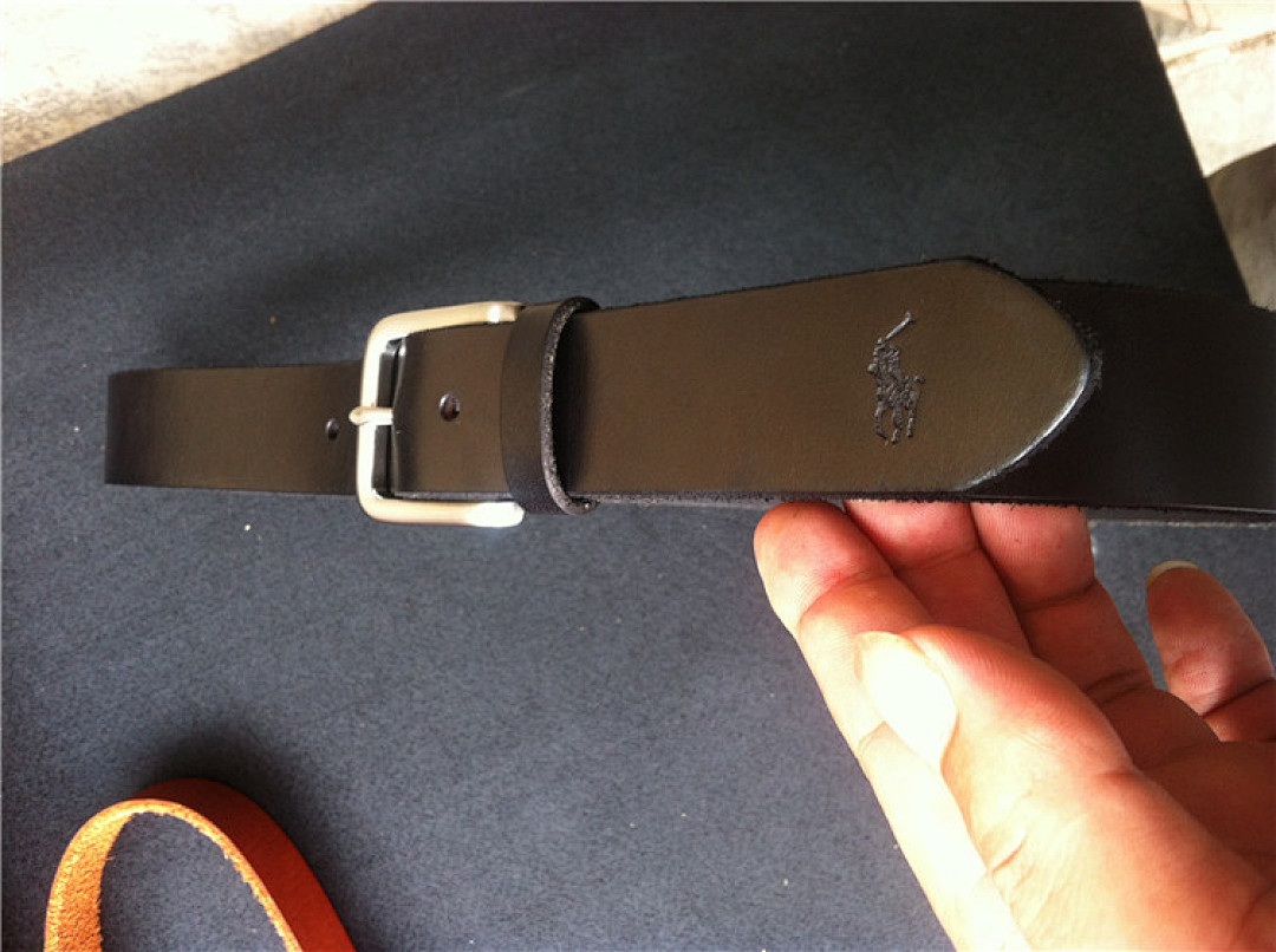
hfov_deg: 52.7
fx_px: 1288
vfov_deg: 40.6
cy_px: 476
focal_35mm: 35
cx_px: 638
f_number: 2.8
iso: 100
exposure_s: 1/15
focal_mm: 3.85
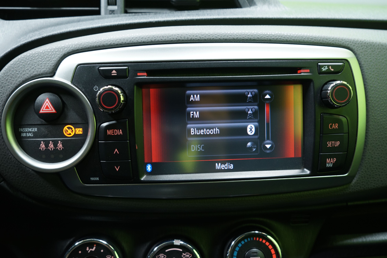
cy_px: 129
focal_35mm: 31
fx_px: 333
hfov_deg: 60.3
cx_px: 194
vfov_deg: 42.3
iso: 1000
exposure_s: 1/20
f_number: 5
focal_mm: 31
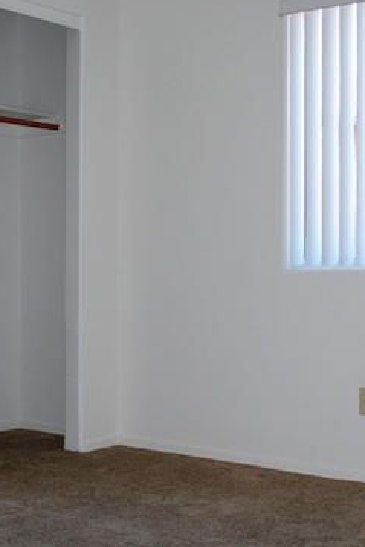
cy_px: 286
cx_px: 214
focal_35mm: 58
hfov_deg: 23.4
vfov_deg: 34.5
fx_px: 881
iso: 200
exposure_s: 1/60
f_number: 3.5
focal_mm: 18
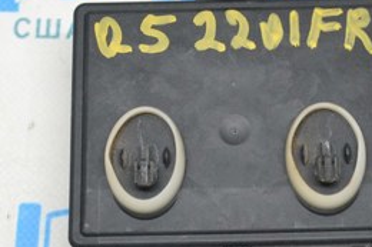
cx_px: 217
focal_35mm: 129
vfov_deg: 10.6
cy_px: 77
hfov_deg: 15.9
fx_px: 1334
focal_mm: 35
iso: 1600
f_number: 5
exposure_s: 1/250
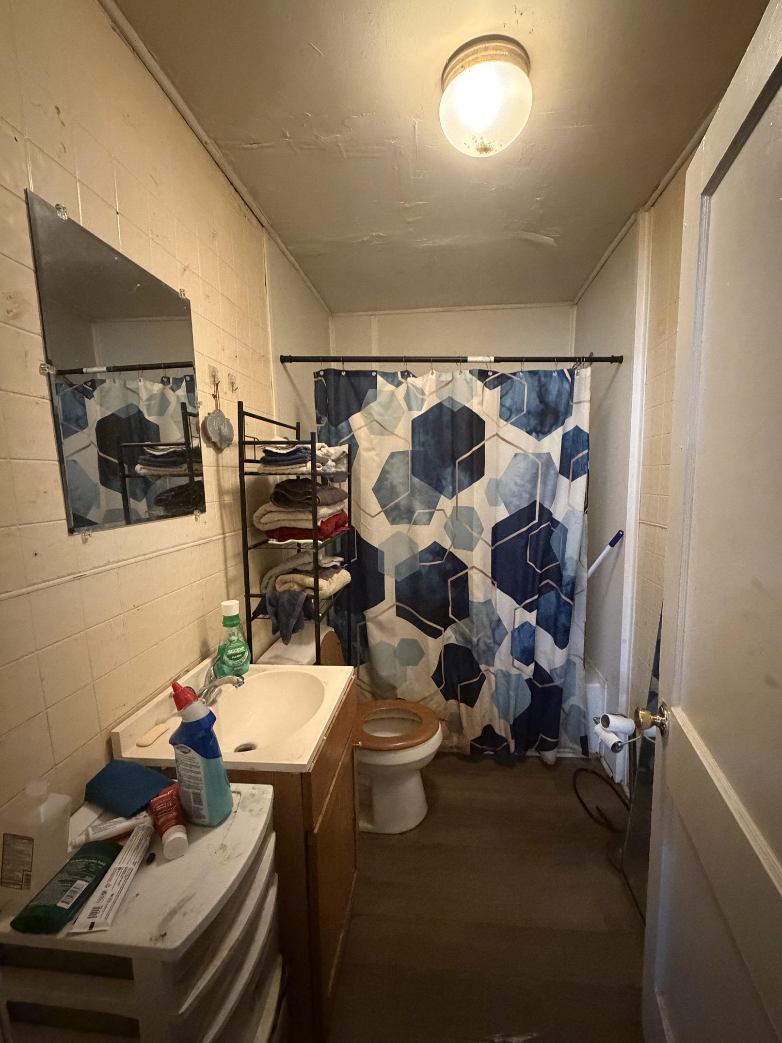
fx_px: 452
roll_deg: +1.9
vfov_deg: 98.1
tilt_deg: -8.1
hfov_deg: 81.7
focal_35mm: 15
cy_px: 542
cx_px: 414
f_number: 2.2
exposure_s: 1/40
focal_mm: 2.22
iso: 1250
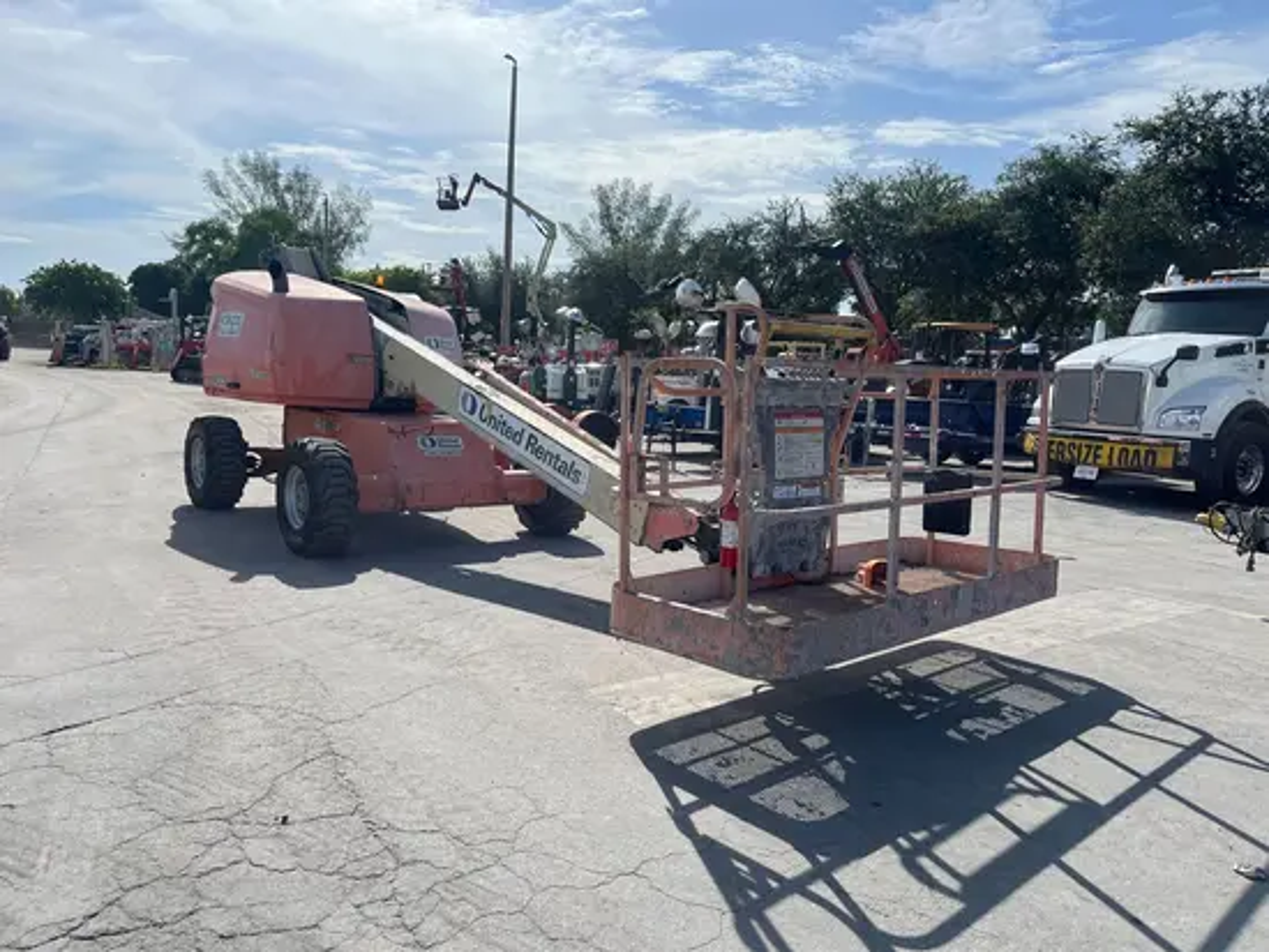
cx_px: 634
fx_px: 954
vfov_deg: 53.1
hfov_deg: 67.3
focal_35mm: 26
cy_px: 476
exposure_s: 1/5848
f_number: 1.6
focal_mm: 5.1
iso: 50
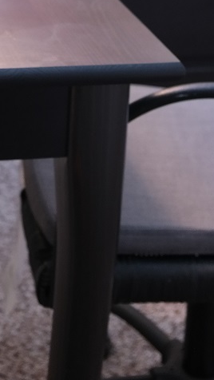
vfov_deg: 19.4
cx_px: 42
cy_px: -152
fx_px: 998
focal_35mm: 99
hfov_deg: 12.2
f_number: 3.5
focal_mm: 20
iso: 400
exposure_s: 1/15
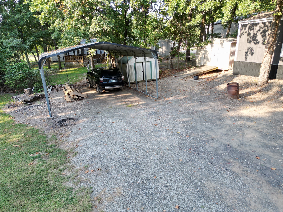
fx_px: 196
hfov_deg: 71.6
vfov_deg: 56.8
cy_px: 106
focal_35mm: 24
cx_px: 142
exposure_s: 1/500
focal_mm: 6.72
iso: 200
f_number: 1.7
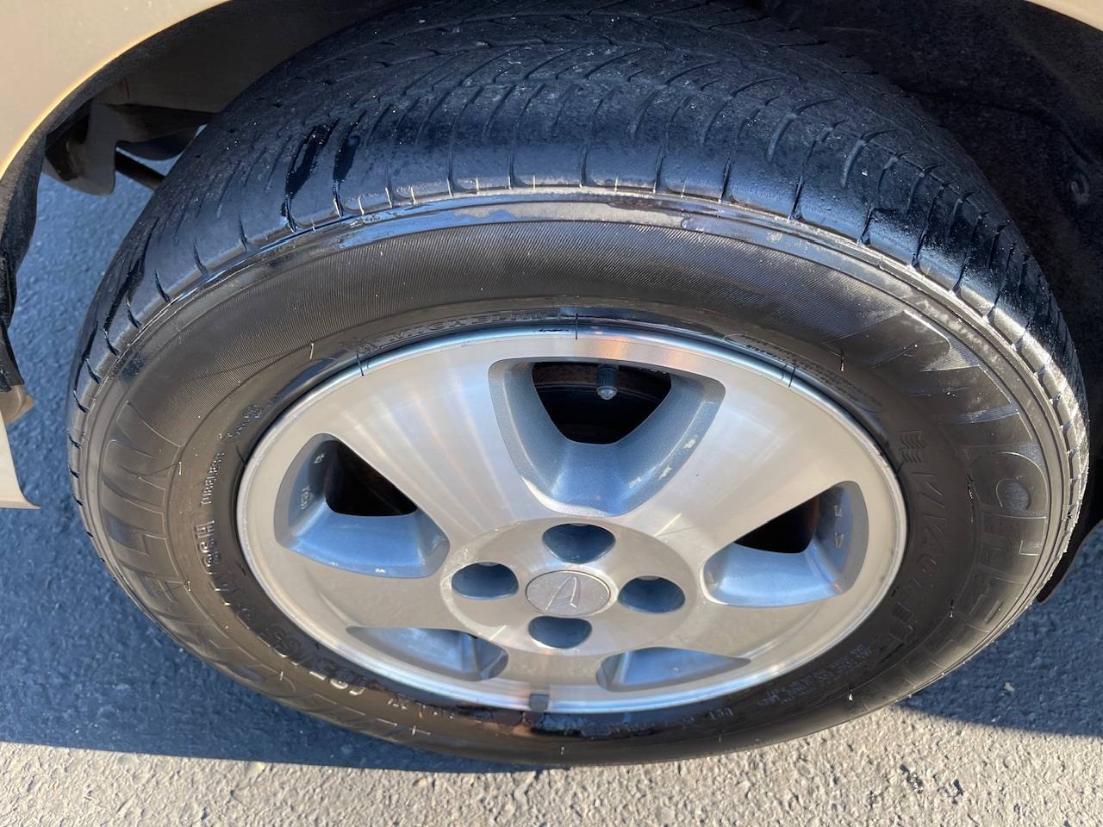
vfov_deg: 54.9
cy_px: 414
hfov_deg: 69.4
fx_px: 797
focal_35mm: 25
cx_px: 552
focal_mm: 5.1
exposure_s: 1/130
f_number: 1.6
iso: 32
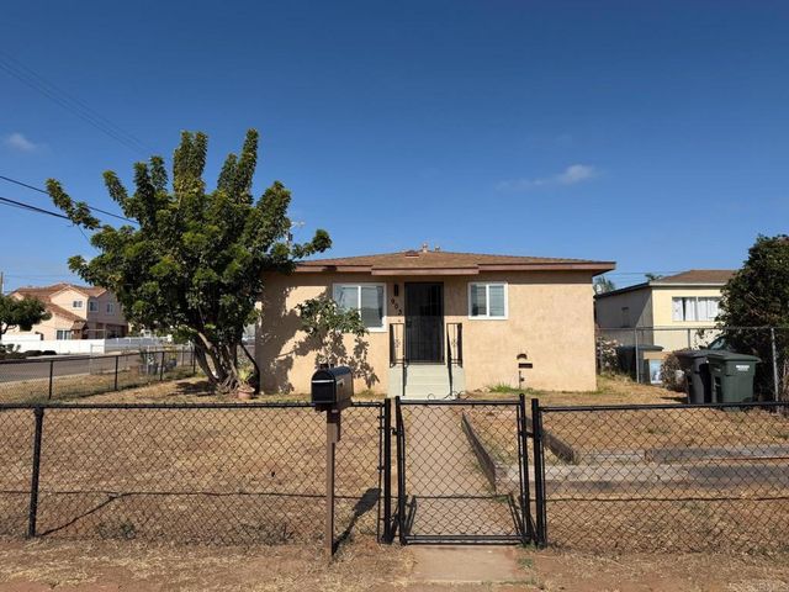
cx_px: 394
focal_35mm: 24
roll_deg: +0.6
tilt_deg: +4.2
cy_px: 296
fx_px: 547
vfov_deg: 56.8
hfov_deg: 71.6
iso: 80
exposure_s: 1/6711
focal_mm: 6.76
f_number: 1.78
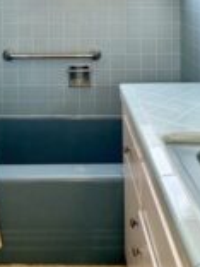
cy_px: -15
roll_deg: +0.2
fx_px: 331
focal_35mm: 43
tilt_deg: +1.2
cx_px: 79
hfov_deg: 33.5
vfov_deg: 37.8
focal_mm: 2.22
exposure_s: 1/156
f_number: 2.2
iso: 64
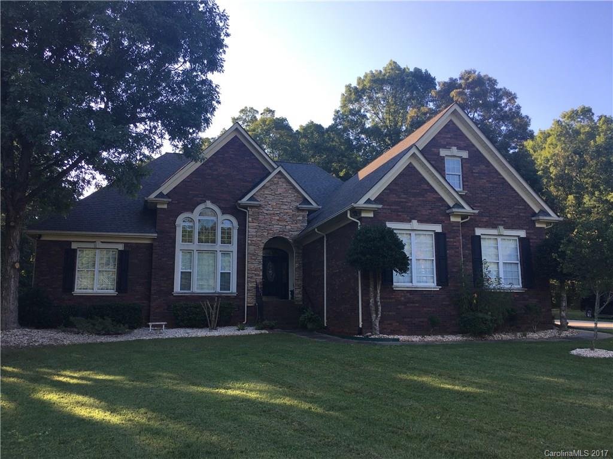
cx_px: 306
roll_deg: -0.4
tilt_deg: +9.6
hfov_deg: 61.7
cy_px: 230
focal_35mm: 29
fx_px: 513
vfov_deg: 48.2
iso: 25
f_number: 2.2
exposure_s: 1/323
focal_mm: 4.15
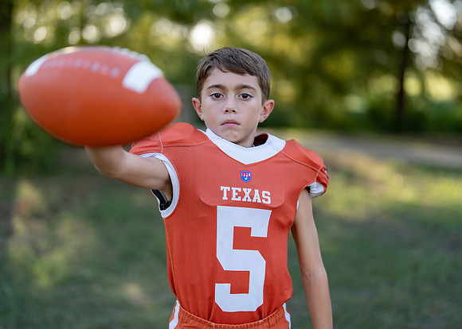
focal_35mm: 52
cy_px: 164
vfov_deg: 27.0
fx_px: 687
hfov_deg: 37.2
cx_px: 231
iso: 100
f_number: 1.2
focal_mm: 50
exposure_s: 1/1250
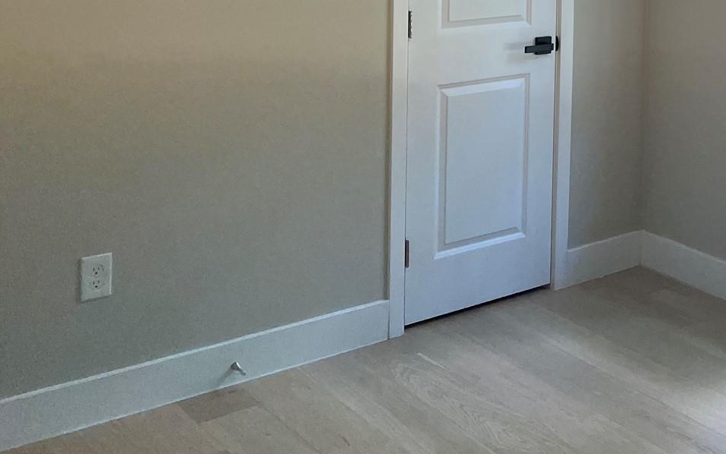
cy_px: -79
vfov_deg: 20.7
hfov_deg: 32.1
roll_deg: -0.5
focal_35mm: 59
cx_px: 711
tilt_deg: -3.4
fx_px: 1167
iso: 64
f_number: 1.5
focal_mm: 5.7
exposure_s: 1/120
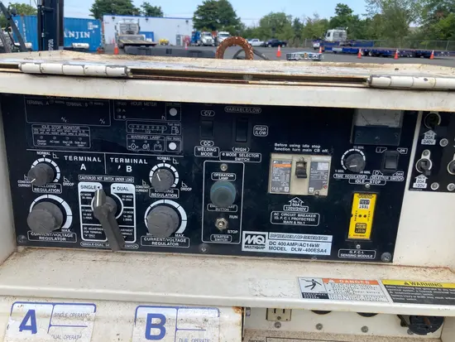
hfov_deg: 63.4
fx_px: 368
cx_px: 228
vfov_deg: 49.8
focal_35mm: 28
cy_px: 171
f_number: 1.8
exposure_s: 1/852
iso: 20
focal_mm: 3.99
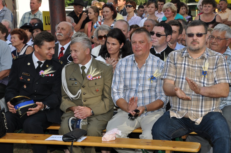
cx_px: 116
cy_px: 76
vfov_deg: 13.0
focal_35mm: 105
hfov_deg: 19.5
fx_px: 673
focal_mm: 70
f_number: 9
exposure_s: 1/200
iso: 200
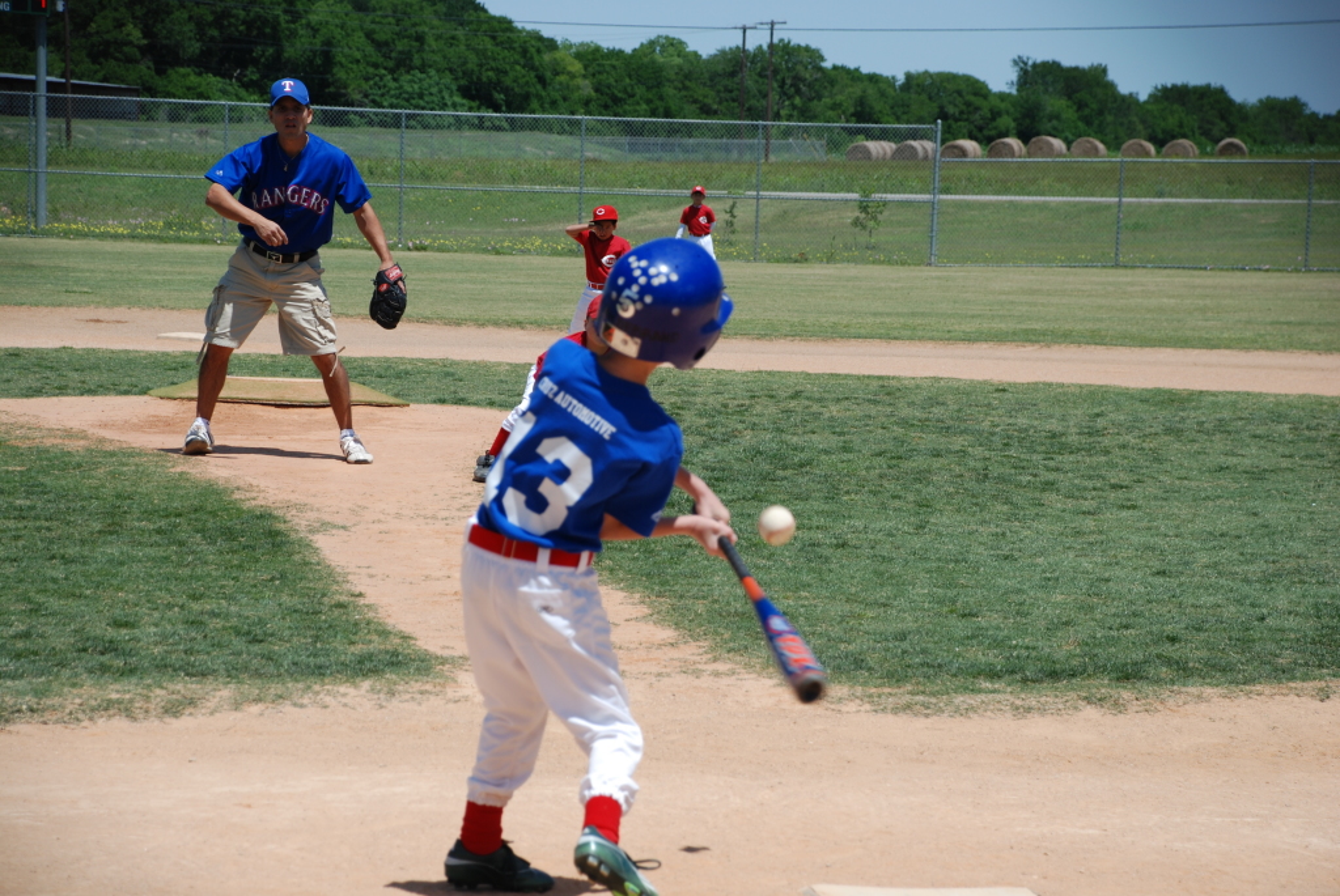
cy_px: 448
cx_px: 670
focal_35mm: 120
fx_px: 4471
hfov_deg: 17.0
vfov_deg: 11.4
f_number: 5.6
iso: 110
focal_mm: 80
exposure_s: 1/500
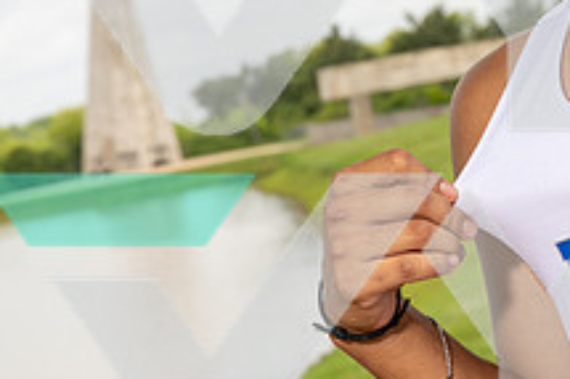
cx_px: 663
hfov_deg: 14.8
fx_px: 2136
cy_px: -7
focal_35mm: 135
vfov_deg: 10.1
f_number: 6.3
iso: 100
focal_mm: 50
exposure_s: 1/250
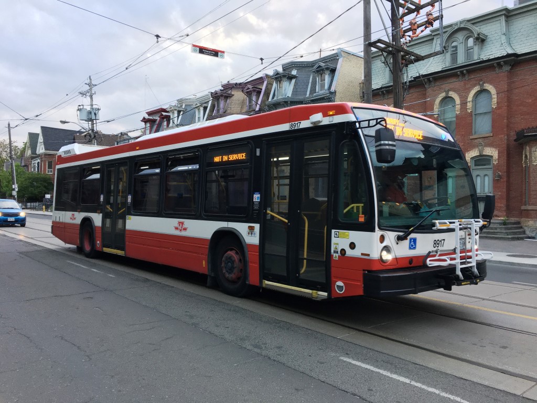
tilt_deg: +1.2
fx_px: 450
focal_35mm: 29
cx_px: 268
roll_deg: -0.6
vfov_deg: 48.2
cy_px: 202
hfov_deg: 61.7
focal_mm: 4.15
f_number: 2.2
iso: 40
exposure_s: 1/120
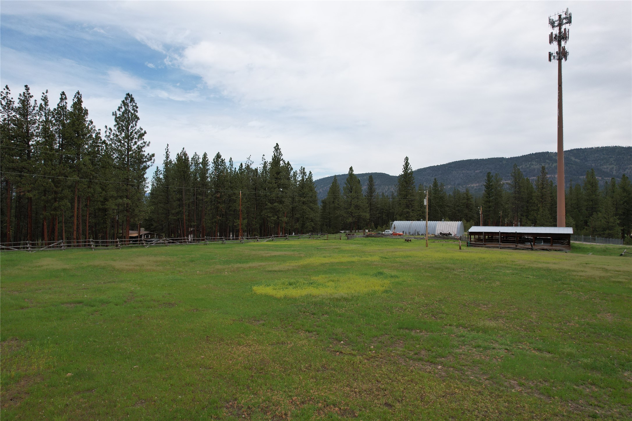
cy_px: 210
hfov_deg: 78.6
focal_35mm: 22
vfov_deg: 57.2
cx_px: 316
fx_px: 386
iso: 120
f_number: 2.8
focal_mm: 8.38
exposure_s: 1/400
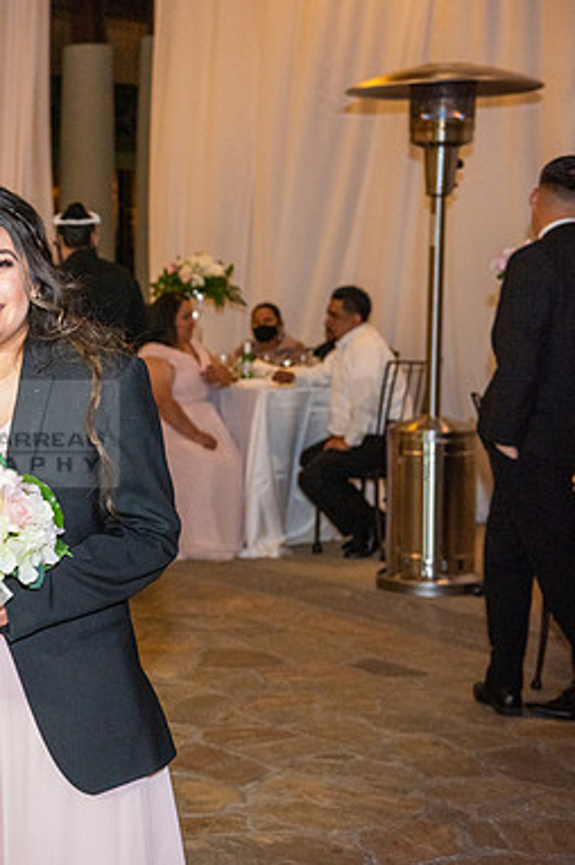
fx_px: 1824
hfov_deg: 17.3
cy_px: 434
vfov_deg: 26.7
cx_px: -72
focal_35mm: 76
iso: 1600
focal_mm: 50
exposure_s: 1/160
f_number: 4
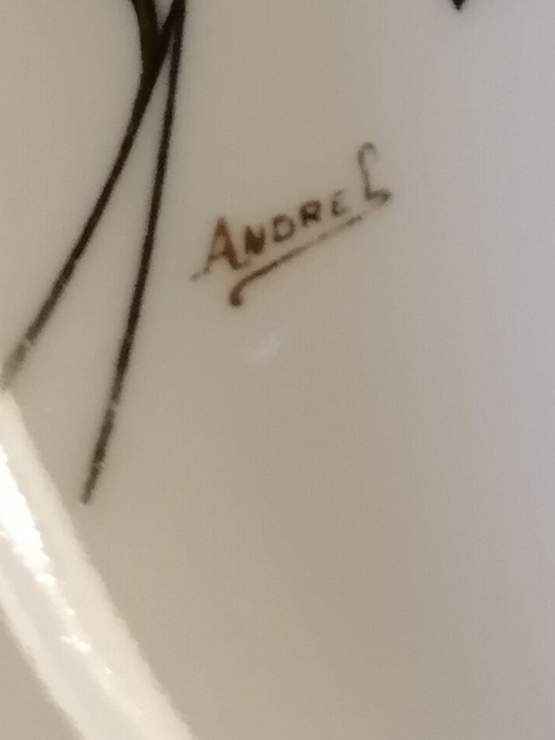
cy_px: -495
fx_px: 3271
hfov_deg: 9.6
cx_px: 557
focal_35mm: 153
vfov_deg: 12.1
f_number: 1.8
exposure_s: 1/33.3
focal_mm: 3.95
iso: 250
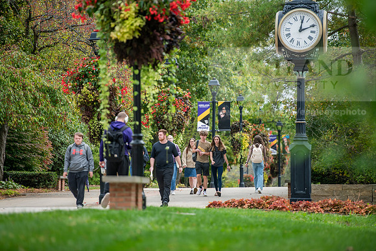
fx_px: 2089
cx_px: 188
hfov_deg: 10.3
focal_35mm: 200
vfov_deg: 6.9
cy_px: 126
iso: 125
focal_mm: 200
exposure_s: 1/500
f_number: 3.2
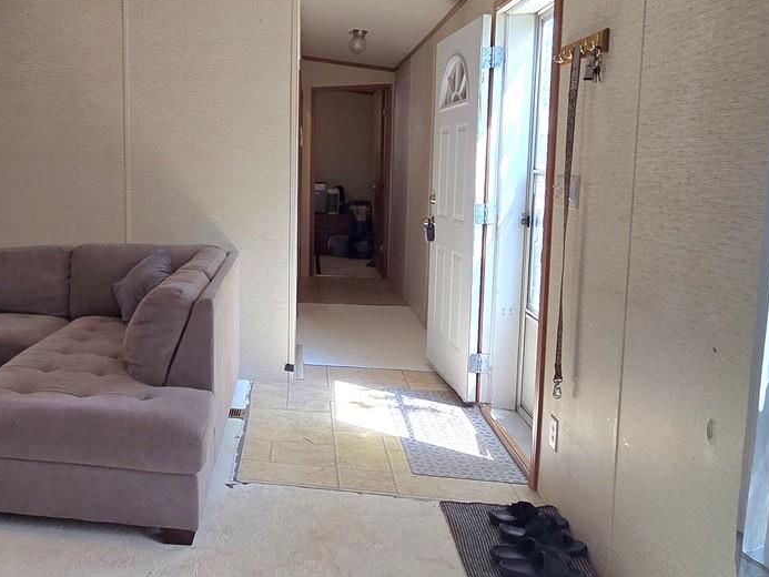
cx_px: 118
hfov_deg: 54.3
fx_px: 667
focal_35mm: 30
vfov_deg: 46.7
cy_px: 250
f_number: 2.2
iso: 64
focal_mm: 2.2
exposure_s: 1/120
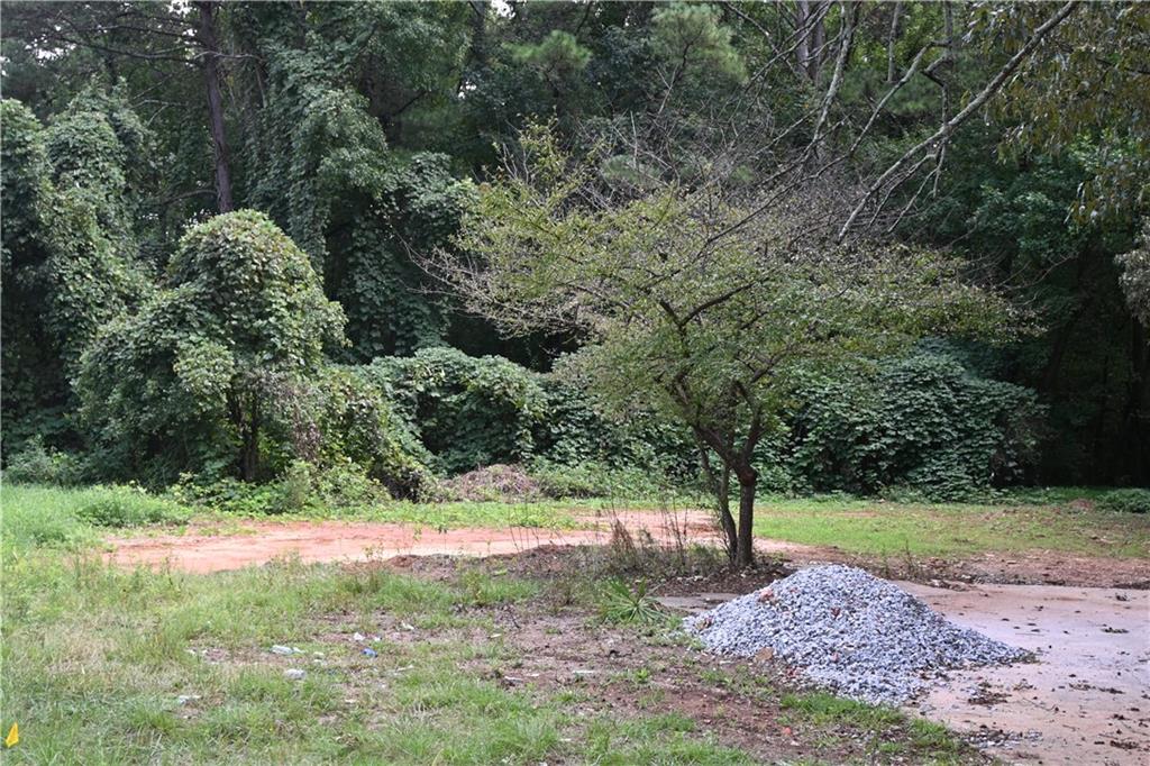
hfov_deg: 43.0
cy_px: 383
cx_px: 575
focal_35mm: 46
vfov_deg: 29.4
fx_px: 1461
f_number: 4.8
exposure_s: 1/250
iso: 320
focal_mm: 30.5
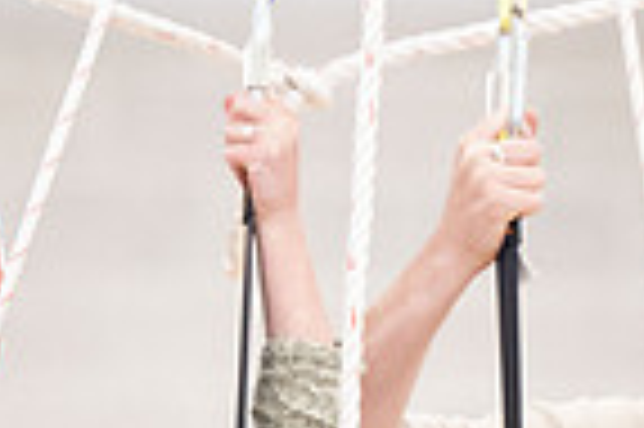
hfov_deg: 2.9
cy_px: 313
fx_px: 12722
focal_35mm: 712
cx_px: 360
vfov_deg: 1.9
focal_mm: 175
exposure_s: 1/320
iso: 3200
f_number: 2.8
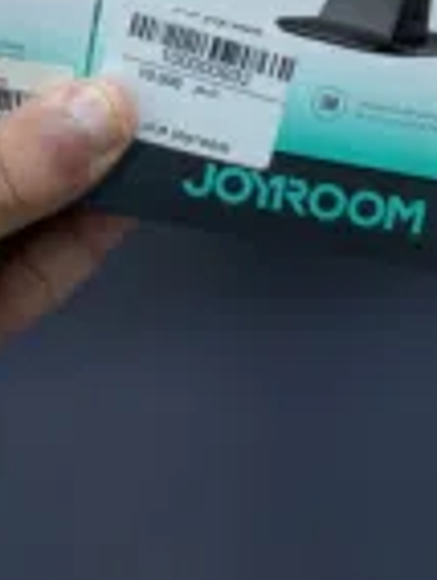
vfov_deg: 23.1
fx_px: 1225
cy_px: -208
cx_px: 163
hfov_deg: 20.2
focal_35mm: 73
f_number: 1.8
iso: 32
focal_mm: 4.25
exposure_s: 1/238
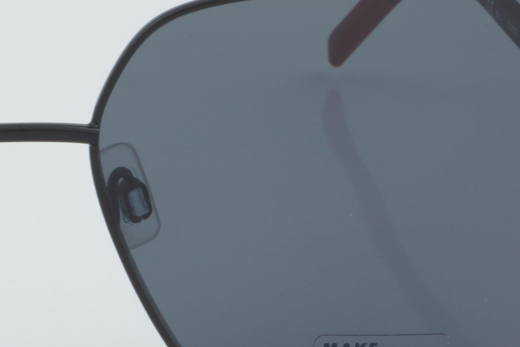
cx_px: 24
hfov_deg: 10.3
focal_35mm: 198
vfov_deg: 6.9
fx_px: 2863
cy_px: 146
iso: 100
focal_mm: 55
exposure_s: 1/3
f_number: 32
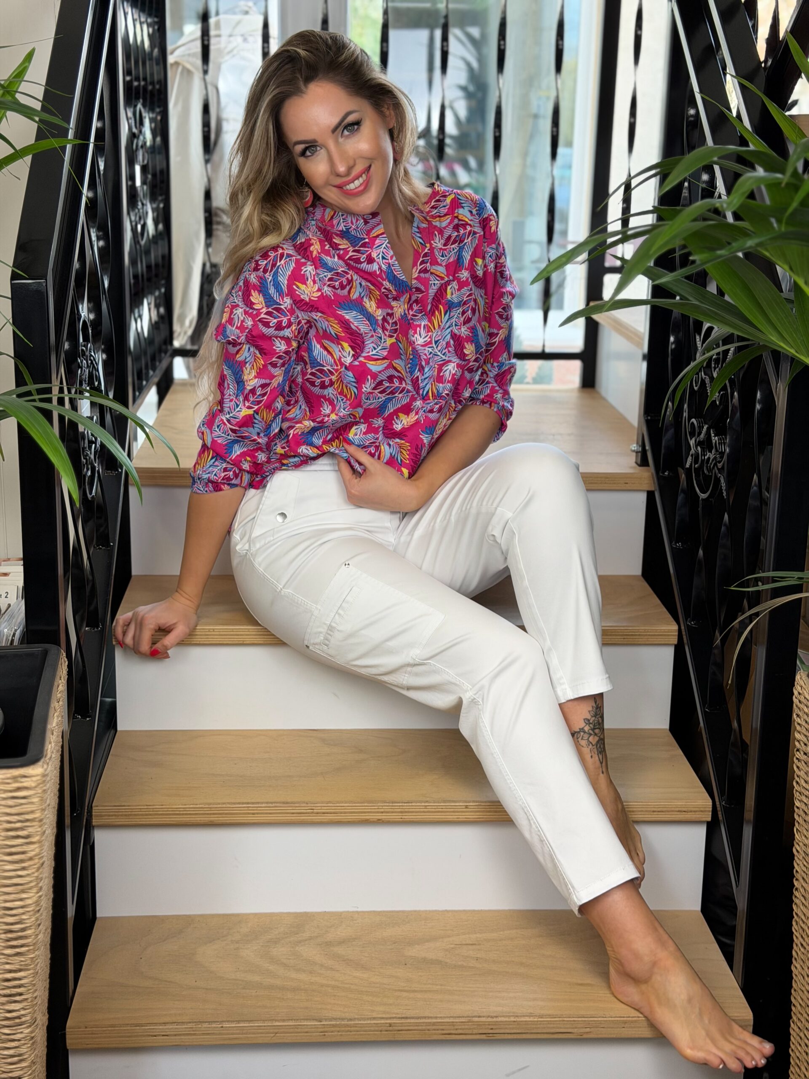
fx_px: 1496
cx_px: 404
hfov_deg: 30.3
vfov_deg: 39.7
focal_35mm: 48
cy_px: 540
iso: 64
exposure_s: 1/100
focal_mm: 6.76
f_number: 1.78
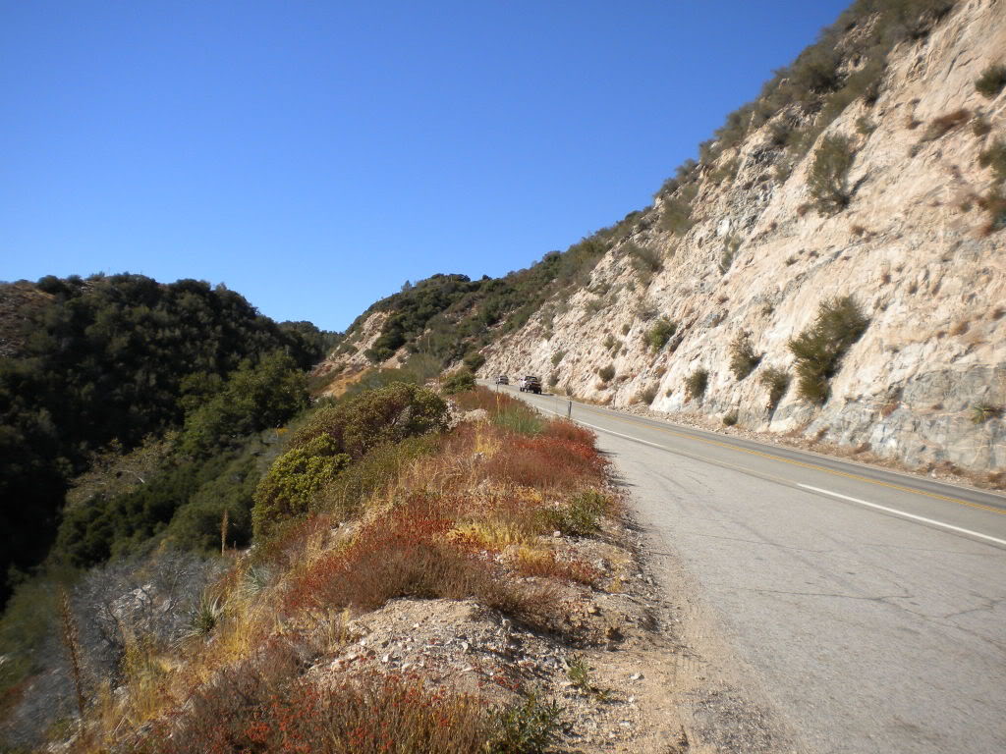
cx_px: 503
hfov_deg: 52.6
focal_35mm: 35
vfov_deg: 40.7
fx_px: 1017
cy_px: 377
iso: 80
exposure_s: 1/728
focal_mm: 6.3
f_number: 4.6
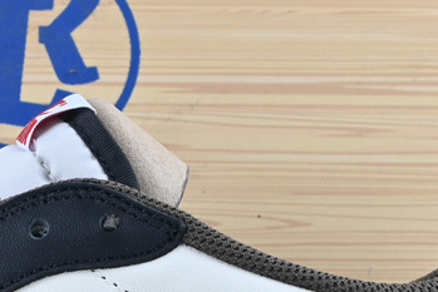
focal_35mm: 168
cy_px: 376
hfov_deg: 12.1
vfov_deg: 8.1
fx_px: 2040
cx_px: -23
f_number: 10
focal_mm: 32.5
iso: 100
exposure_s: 1/13
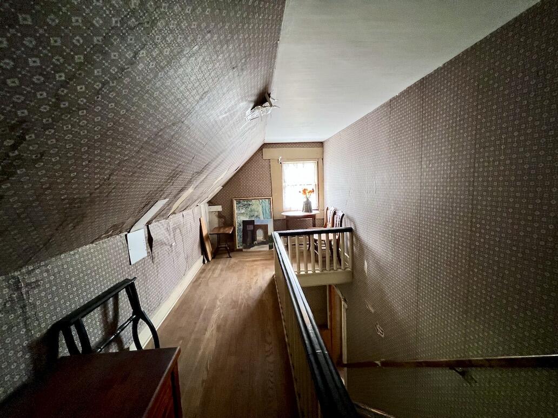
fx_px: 210
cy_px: 209
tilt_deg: -6.3
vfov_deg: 89.9
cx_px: 279
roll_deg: +3.3
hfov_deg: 106.2
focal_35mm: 13
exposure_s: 1/60
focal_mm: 1.57
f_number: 1.8
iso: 320
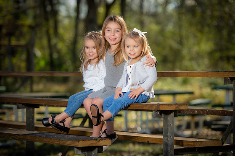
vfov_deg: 9.8
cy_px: 80
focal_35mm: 140
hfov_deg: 14.7
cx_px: 119
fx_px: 913
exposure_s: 1/250
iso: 50
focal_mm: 135
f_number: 3.2
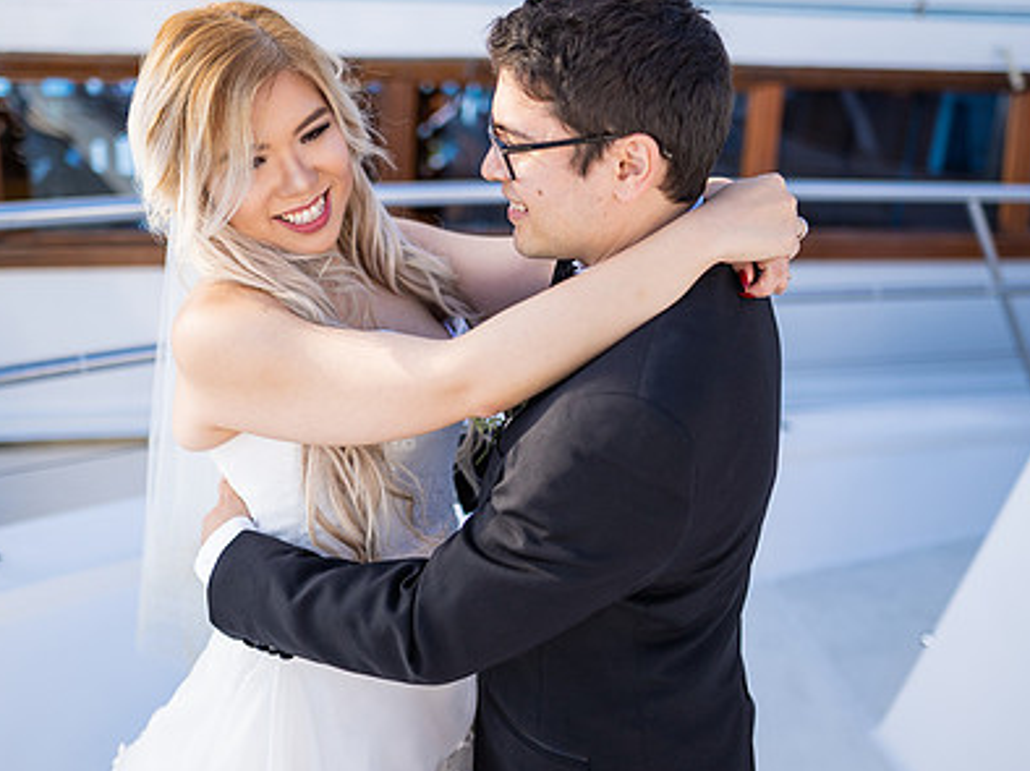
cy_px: 320
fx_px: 1011
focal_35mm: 34
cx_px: 450
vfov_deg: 41.6
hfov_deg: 53.8
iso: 160
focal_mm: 24
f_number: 1.4
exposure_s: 1/4000
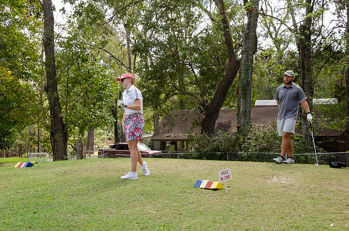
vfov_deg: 23.7
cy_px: 116
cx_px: 174
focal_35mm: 57
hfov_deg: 35.1
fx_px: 551
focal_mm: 38
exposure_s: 1/160
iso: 400
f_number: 11
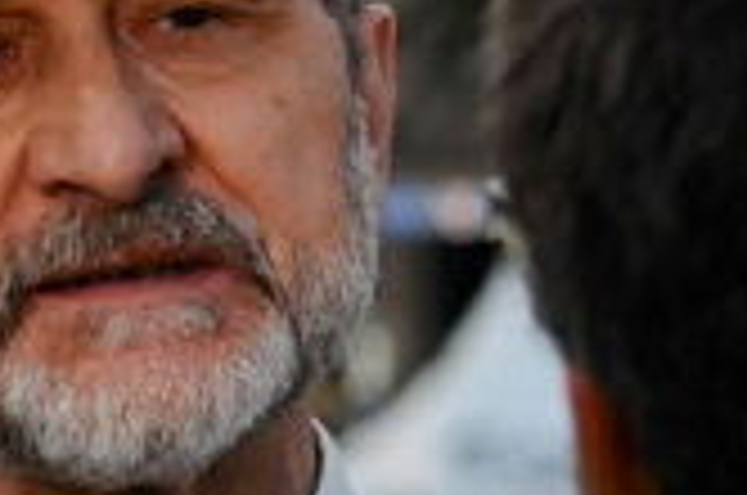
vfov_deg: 3.5
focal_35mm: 395
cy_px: 488
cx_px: -209
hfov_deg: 5.2
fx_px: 8180
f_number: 5.6
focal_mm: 70
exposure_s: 1/250
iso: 1000
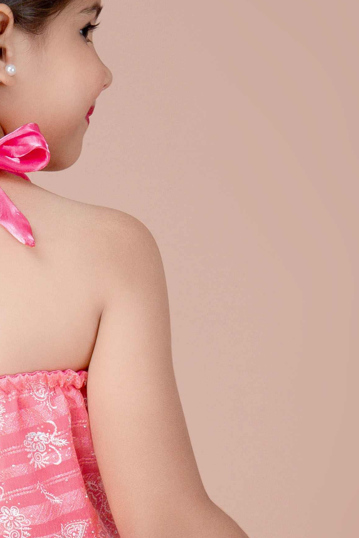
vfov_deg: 6.9
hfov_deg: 4.7
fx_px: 4378
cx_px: -31
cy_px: 752
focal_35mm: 293
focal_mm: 85
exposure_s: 1/160
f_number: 11
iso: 400
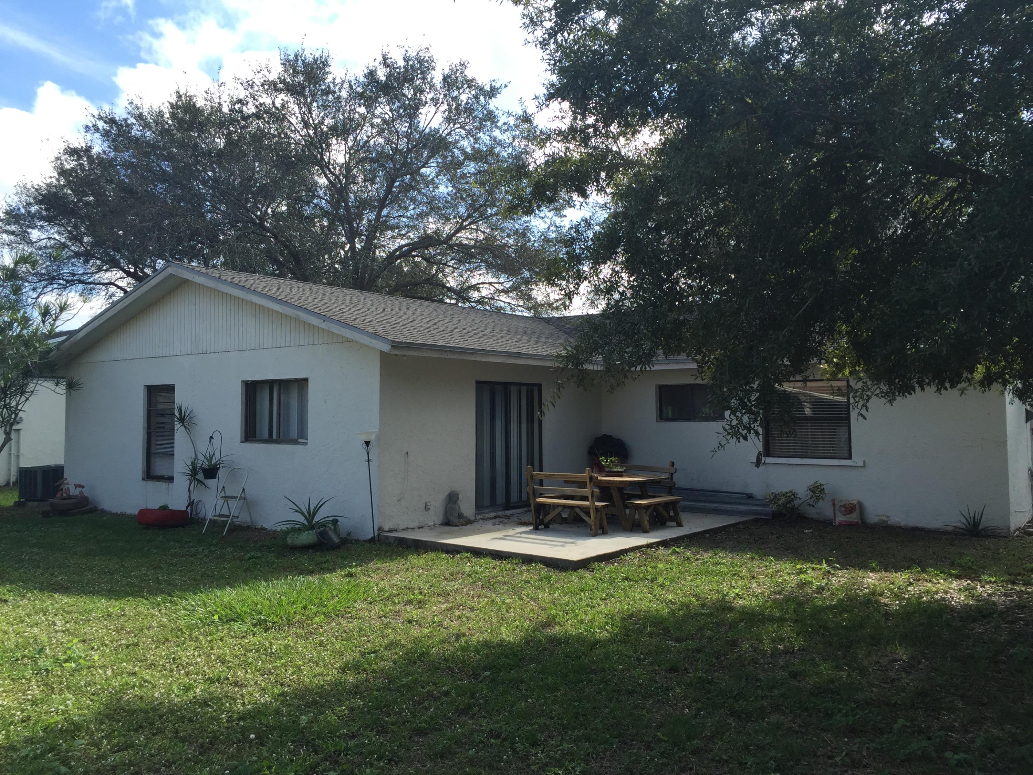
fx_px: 865
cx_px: 516
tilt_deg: +4.4
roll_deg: -1.0
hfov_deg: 61.7
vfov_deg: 48.2
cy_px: 388
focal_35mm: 29
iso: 32
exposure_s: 1/989
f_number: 2.2
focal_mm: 4.15
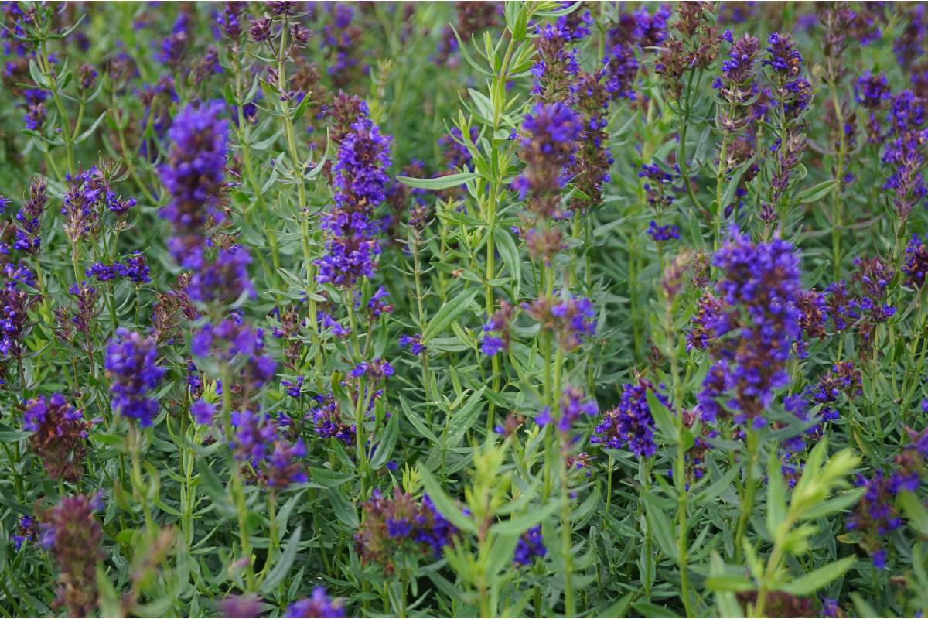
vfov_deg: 18.2
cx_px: 464
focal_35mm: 75
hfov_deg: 27.0
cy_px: 310
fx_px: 1933
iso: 125
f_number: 5.6
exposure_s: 1/80
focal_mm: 50
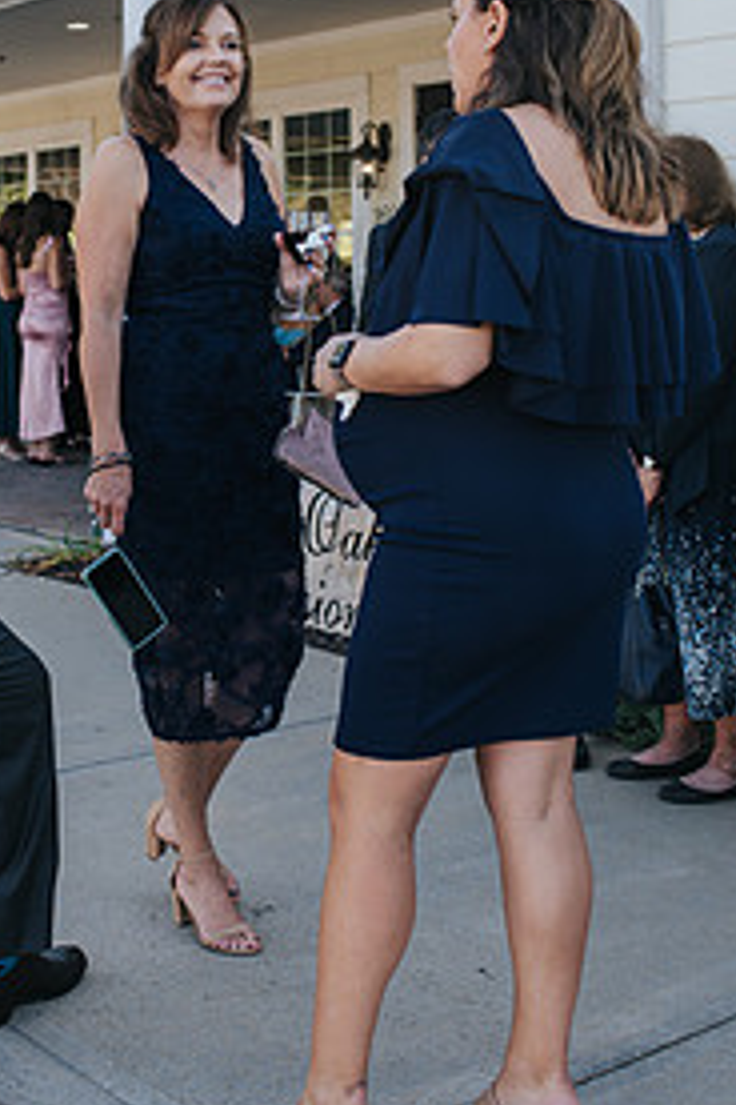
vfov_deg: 34.9
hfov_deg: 23.6
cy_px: 420
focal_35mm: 57
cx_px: 214
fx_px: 1748
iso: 140
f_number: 3.5
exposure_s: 1/400
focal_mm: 35
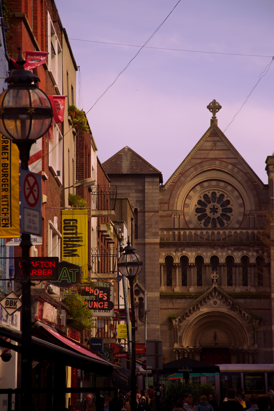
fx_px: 1798
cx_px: 137
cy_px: 206
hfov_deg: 8.7
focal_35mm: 158
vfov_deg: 13.0
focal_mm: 105
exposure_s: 1/1000
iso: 400
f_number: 8
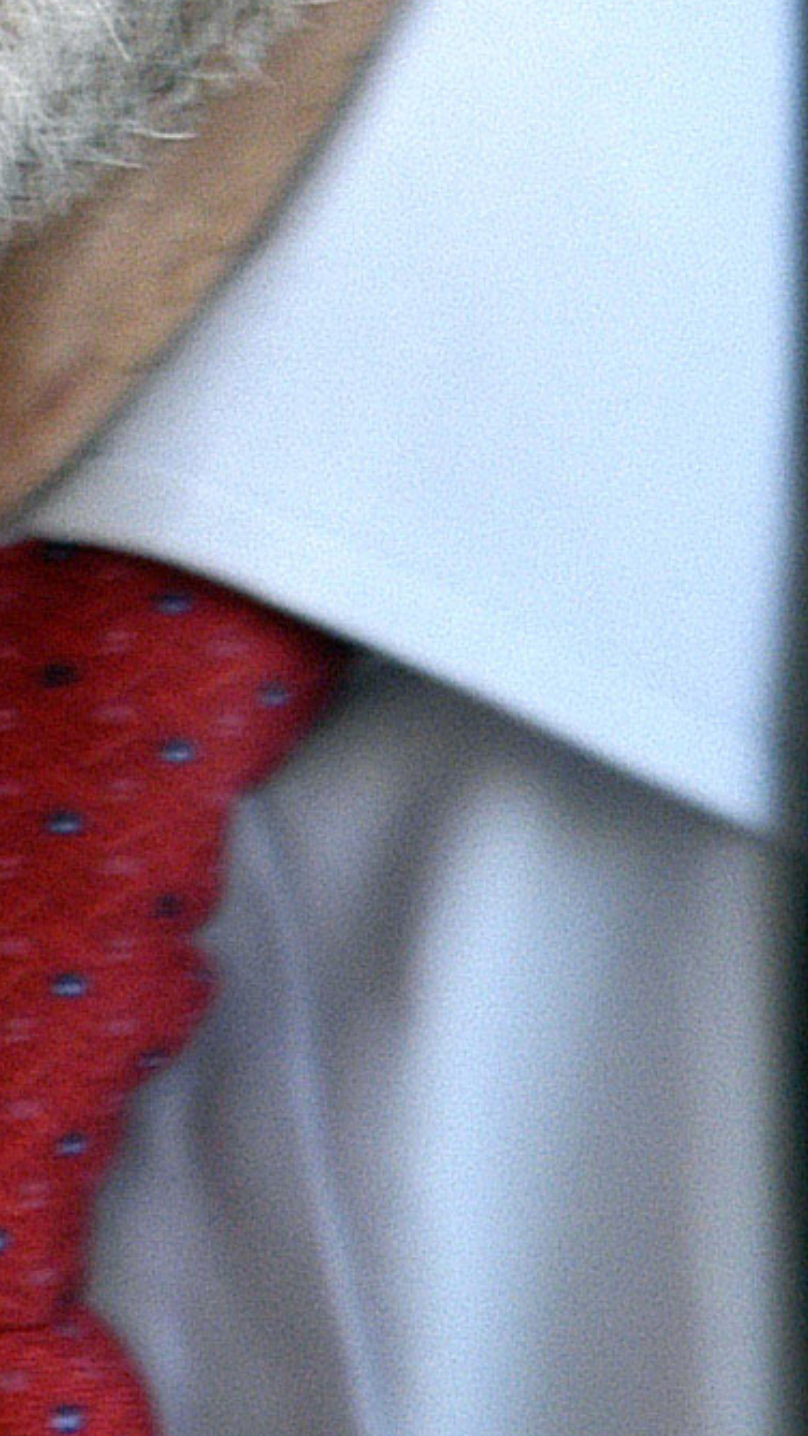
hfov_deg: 1.1
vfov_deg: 2.0
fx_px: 41738
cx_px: -939
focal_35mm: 1096
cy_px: -1129
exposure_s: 1/160
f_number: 2.8
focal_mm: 155
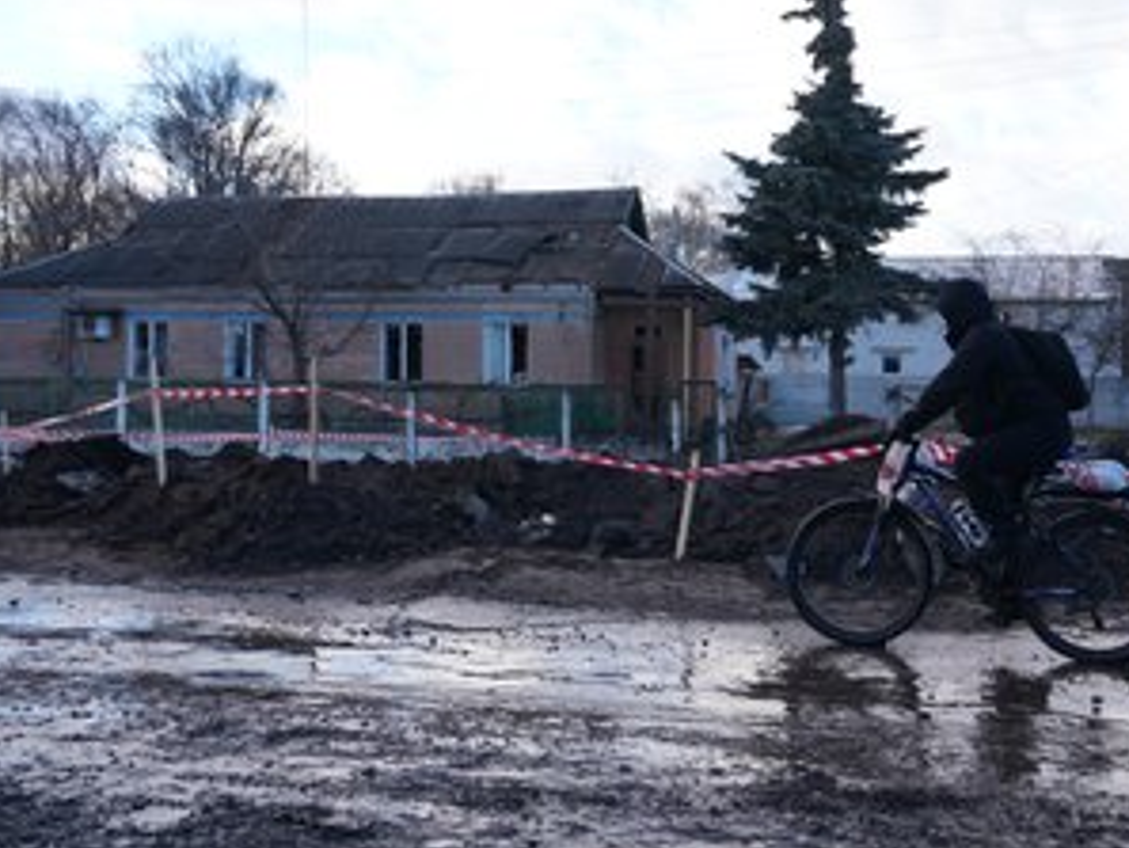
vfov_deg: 32.8
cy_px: 363
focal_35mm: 44
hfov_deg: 42.8
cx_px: 665
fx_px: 1436
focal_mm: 34
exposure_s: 1/160
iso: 80
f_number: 4.5
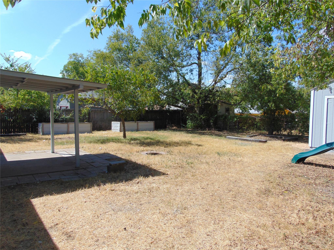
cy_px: 125
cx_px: 167
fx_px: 241
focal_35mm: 25
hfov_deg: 69.4
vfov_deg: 54.9
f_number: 7.7
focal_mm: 4.5
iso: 80
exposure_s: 1/200
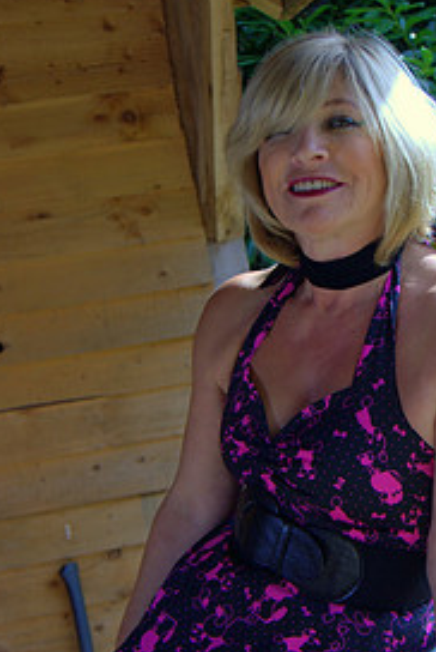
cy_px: 408
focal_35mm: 87
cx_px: 310
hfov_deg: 15.7
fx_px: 1573
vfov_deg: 23.3
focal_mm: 35
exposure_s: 1/200
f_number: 4.5
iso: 100
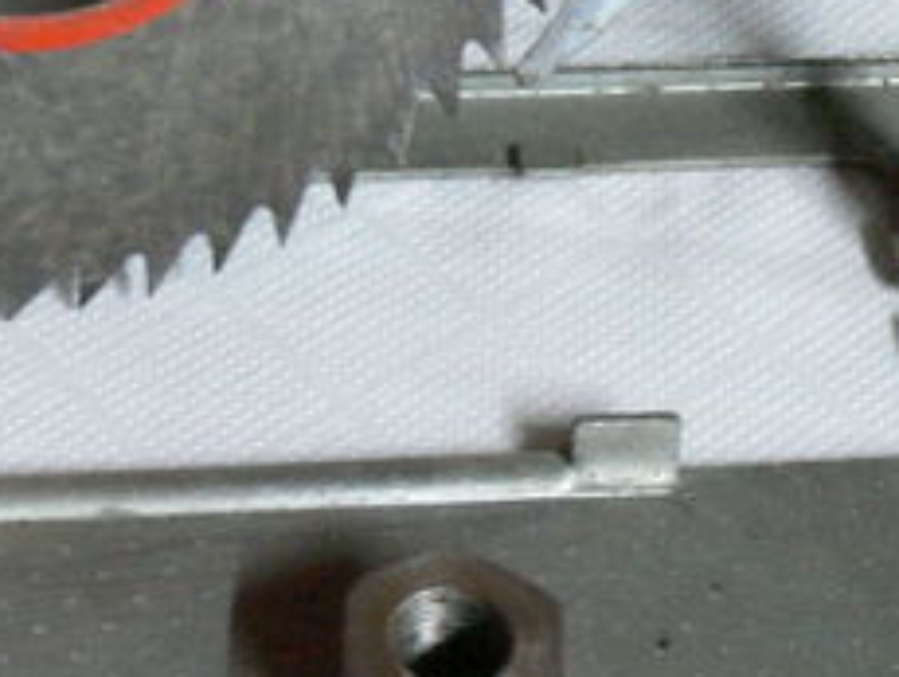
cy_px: -184
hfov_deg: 13.0
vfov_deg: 9.6
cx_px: 336
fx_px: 3952
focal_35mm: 152
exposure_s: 1/8
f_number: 2.8
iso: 200
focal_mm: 7.4
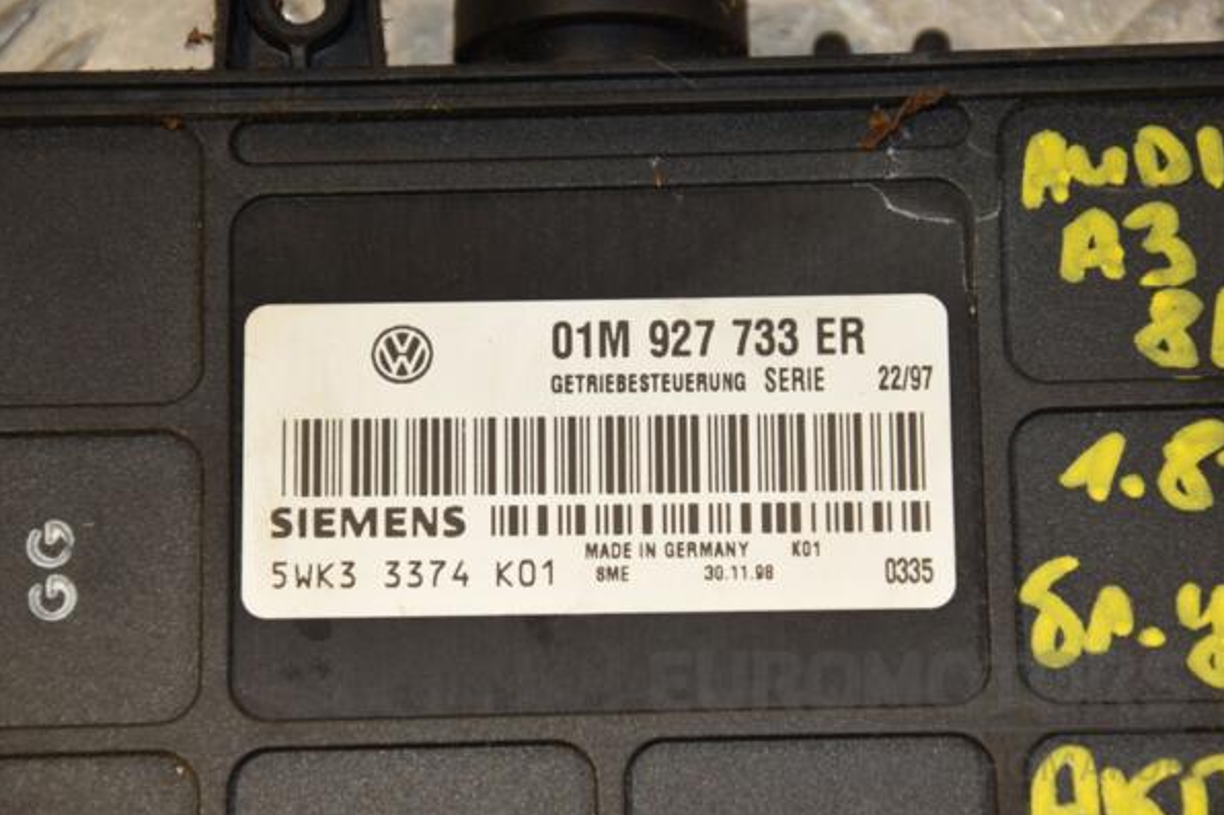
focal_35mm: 159
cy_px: 409
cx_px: 612
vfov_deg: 8.7
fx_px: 5387
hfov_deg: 13.0
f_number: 8
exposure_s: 1/200
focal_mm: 105
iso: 800
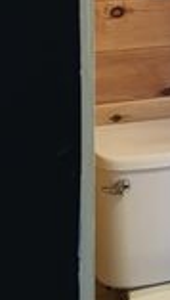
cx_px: 378
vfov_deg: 19.2
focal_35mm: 107
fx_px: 852
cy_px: -26
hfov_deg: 10.2
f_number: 2.2
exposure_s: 1/30
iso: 125
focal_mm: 4.15
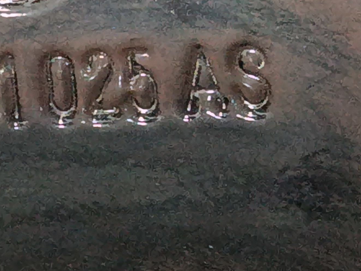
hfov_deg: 9.6
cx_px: -26
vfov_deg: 7.2
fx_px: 2138
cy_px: 90
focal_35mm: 205
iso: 3046
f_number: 1.7
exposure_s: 1/25
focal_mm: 5.24
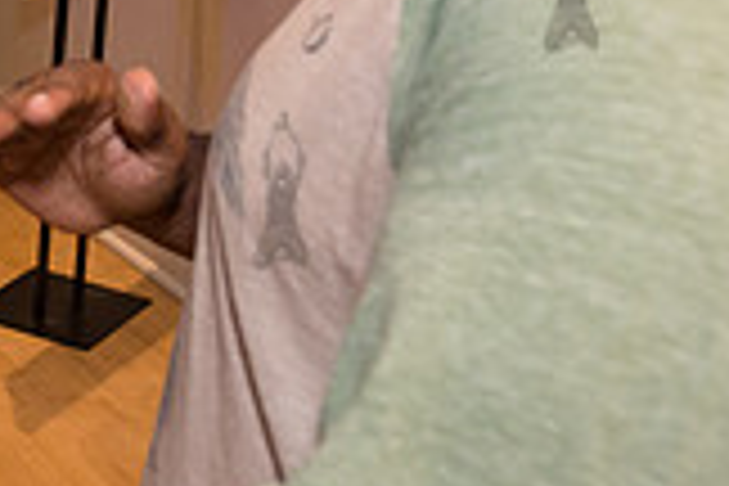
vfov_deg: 15.5
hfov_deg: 20.8
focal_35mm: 86
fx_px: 1741
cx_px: -302
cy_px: -29
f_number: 4
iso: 2500
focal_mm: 24
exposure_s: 1/500
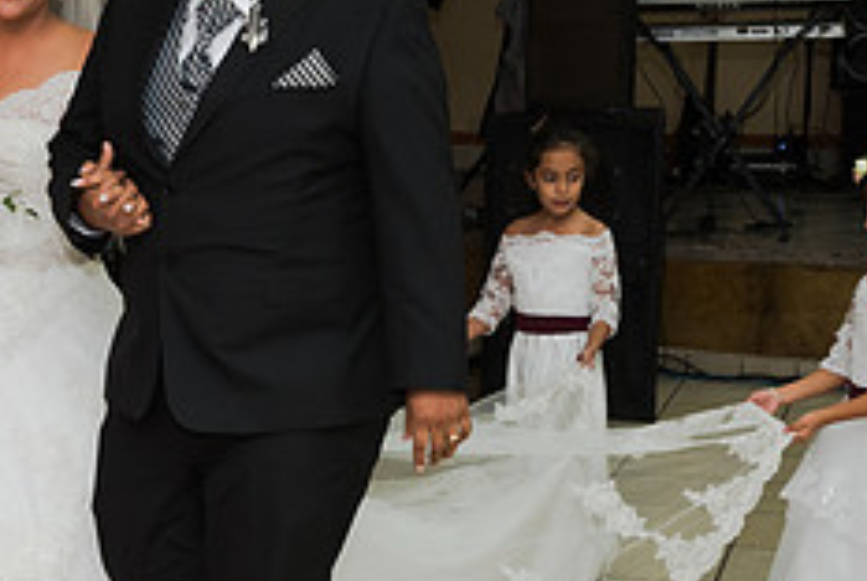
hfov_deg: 23.0
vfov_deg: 15.7
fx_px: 2098
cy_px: 374
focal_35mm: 87
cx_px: 175
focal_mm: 35
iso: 1600
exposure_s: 1/125
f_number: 3.5
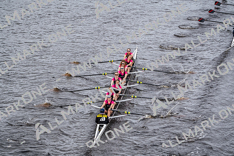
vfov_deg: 6.9
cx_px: 117
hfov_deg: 10.3
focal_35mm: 200
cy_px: 78
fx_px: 1300
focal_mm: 200
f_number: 2.8
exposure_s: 1/2000
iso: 250
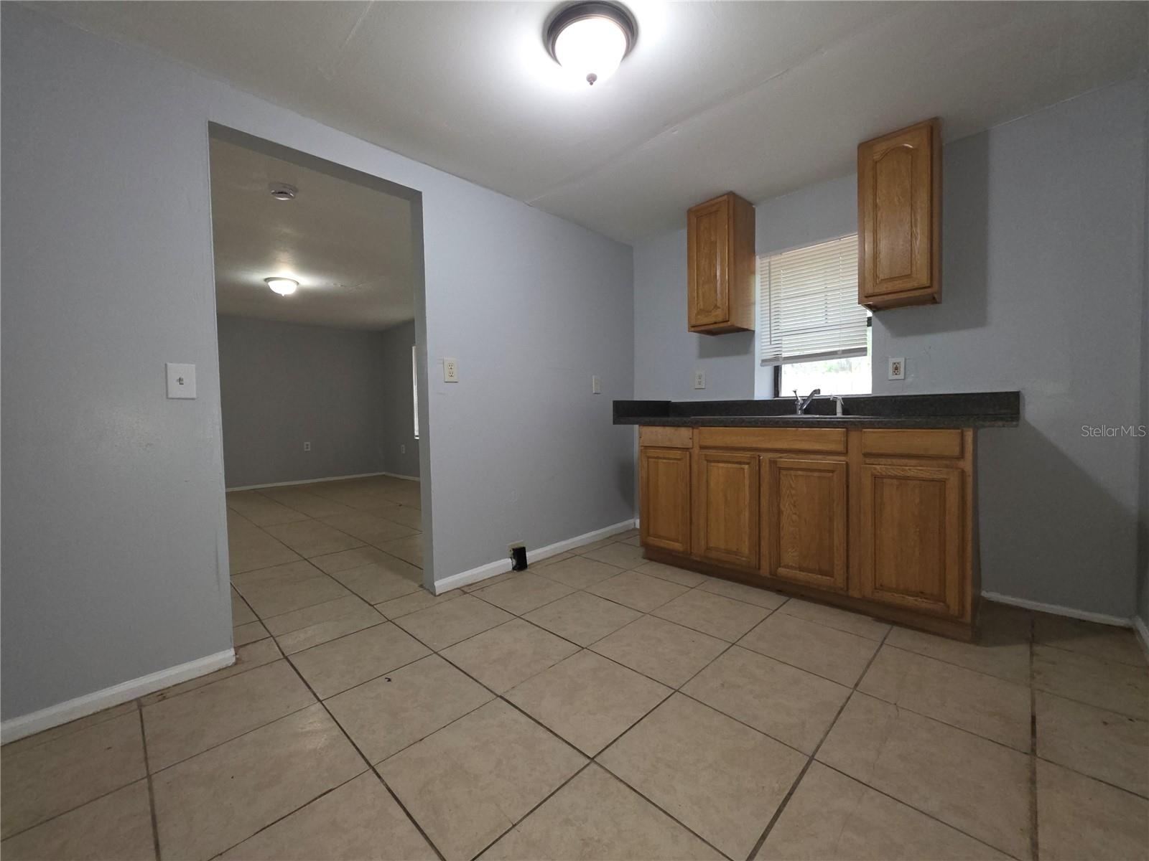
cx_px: 574
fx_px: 432
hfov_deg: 106.2
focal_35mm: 13
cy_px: 430
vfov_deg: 89.9
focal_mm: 2.2
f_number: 1.9
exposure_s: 1/60
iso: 200
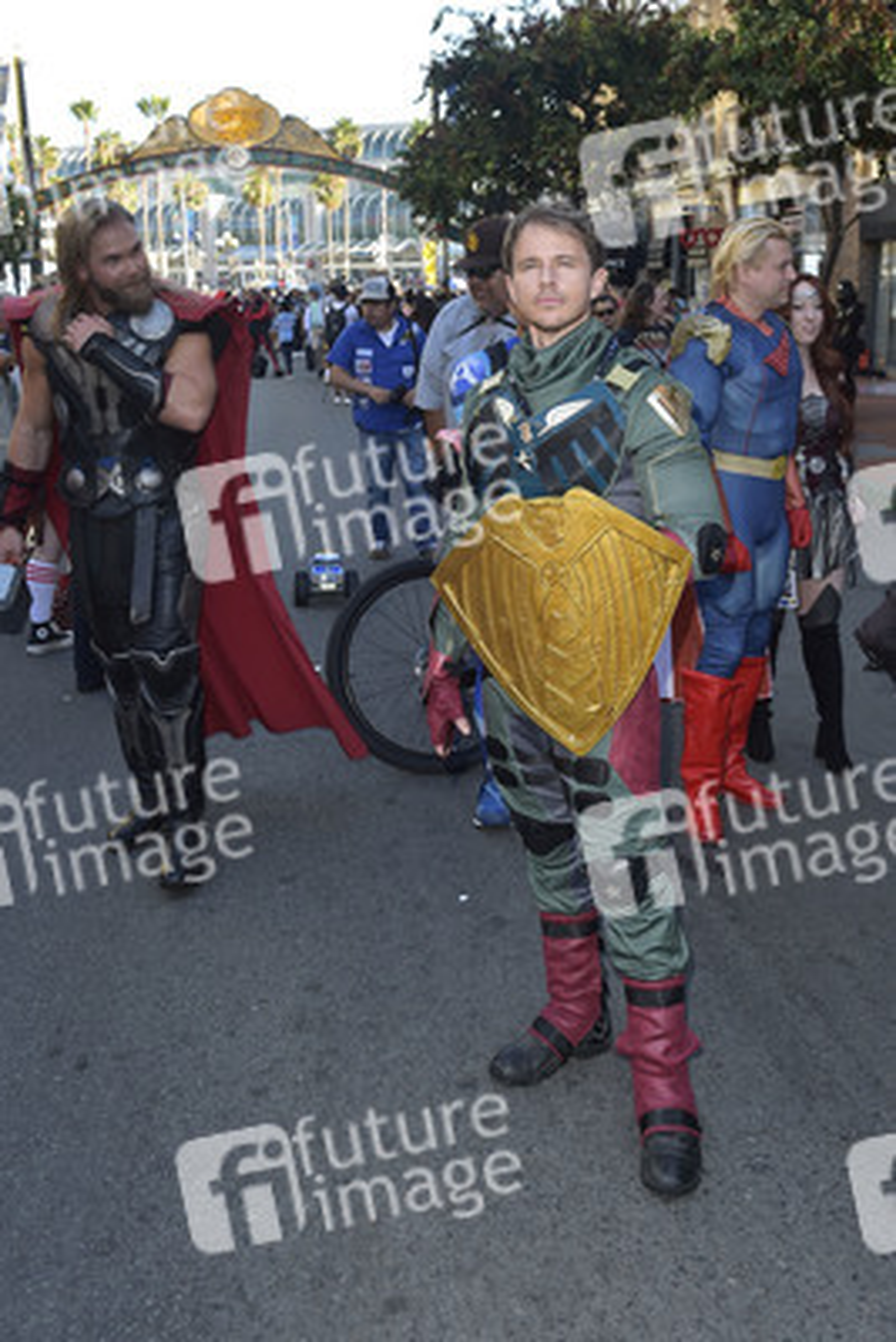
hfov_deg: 41.1
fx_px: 1194
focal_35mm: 32
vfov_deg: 58.7
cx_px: 448
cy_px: 671
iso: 320
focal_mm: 32
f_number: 6.3
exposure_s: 1/250
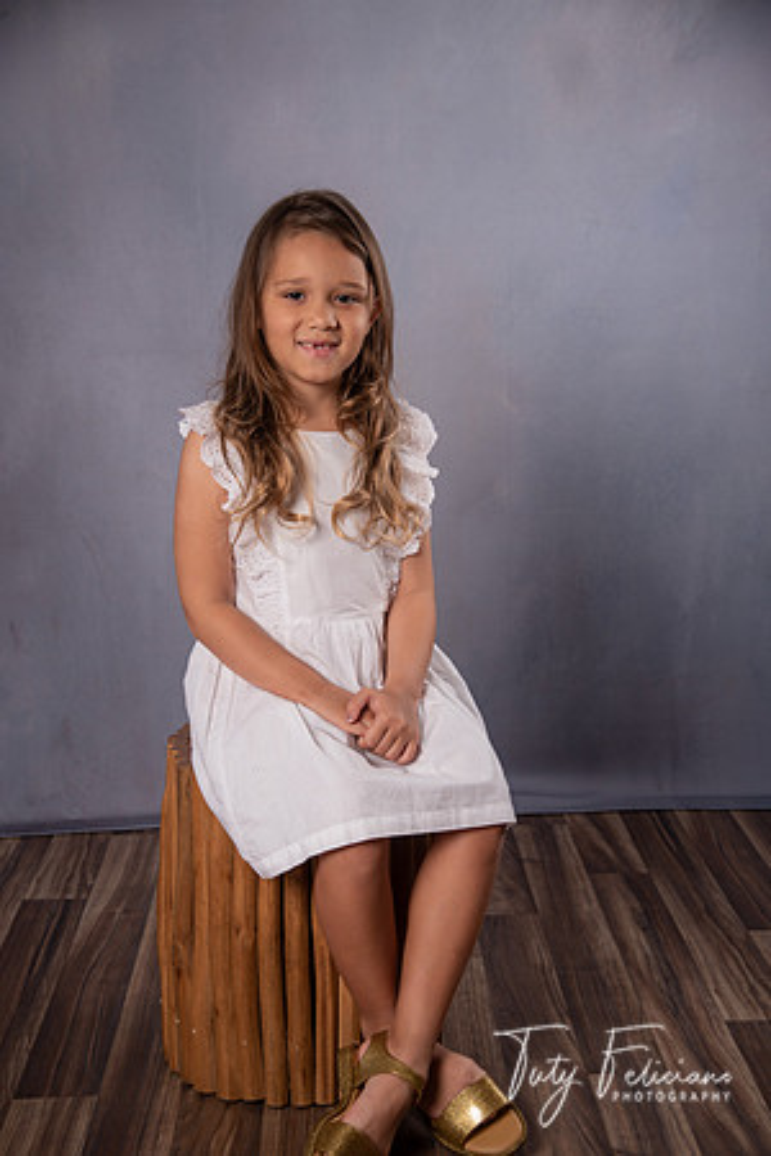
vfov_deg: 34.5
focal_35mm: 58
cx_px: 386
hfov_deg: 23.4
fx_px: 1863
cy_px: 578
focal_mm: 58
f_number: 5
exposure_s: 1/80
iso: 50
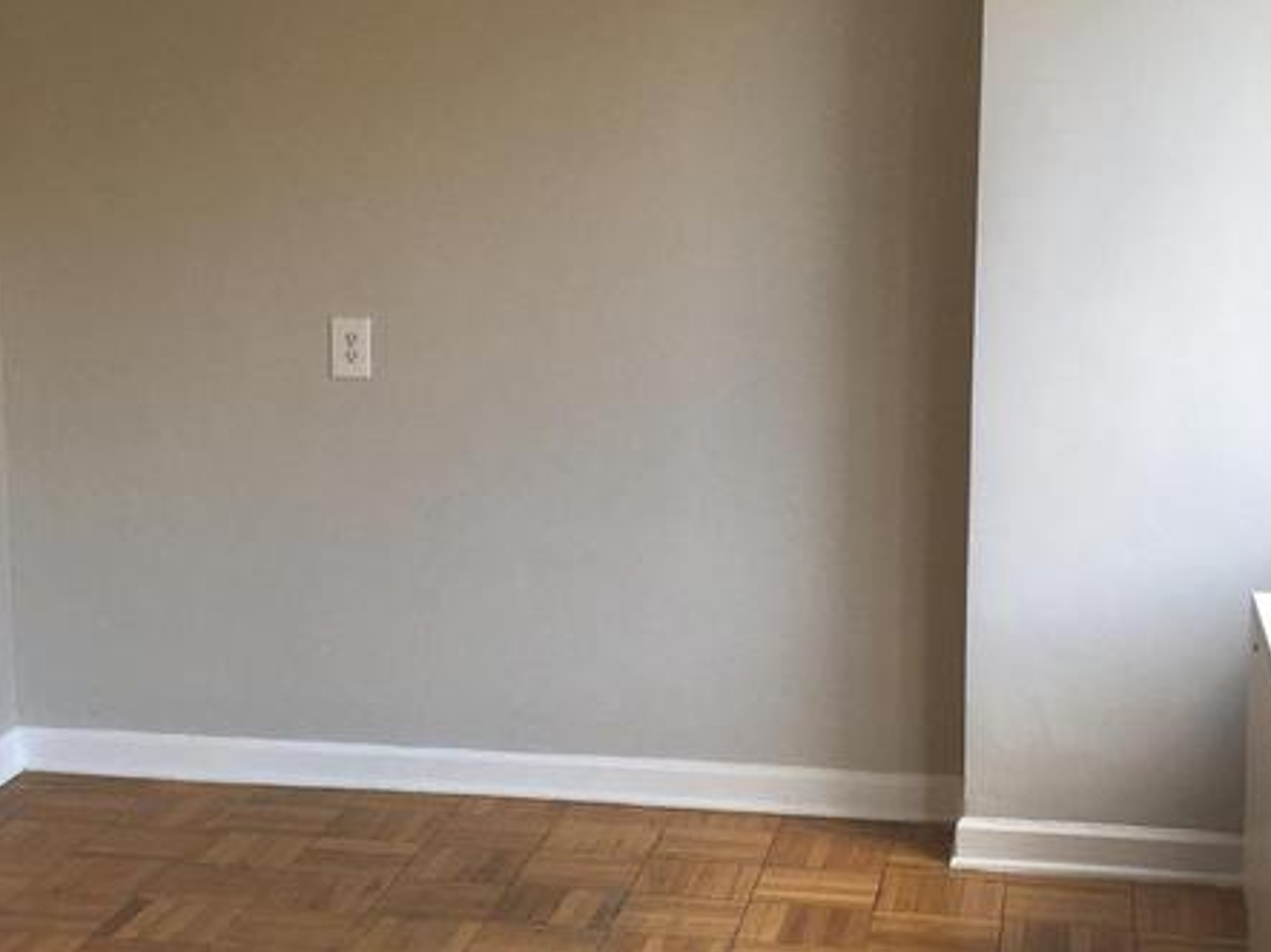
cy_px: 496
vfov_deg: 21.9
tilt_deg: -8.6
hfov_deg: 28.7
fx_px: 2459
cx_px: 367
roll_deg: +2.0
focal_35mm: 67
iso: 40
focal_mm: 4.15
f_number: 2.2
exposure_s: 1/120
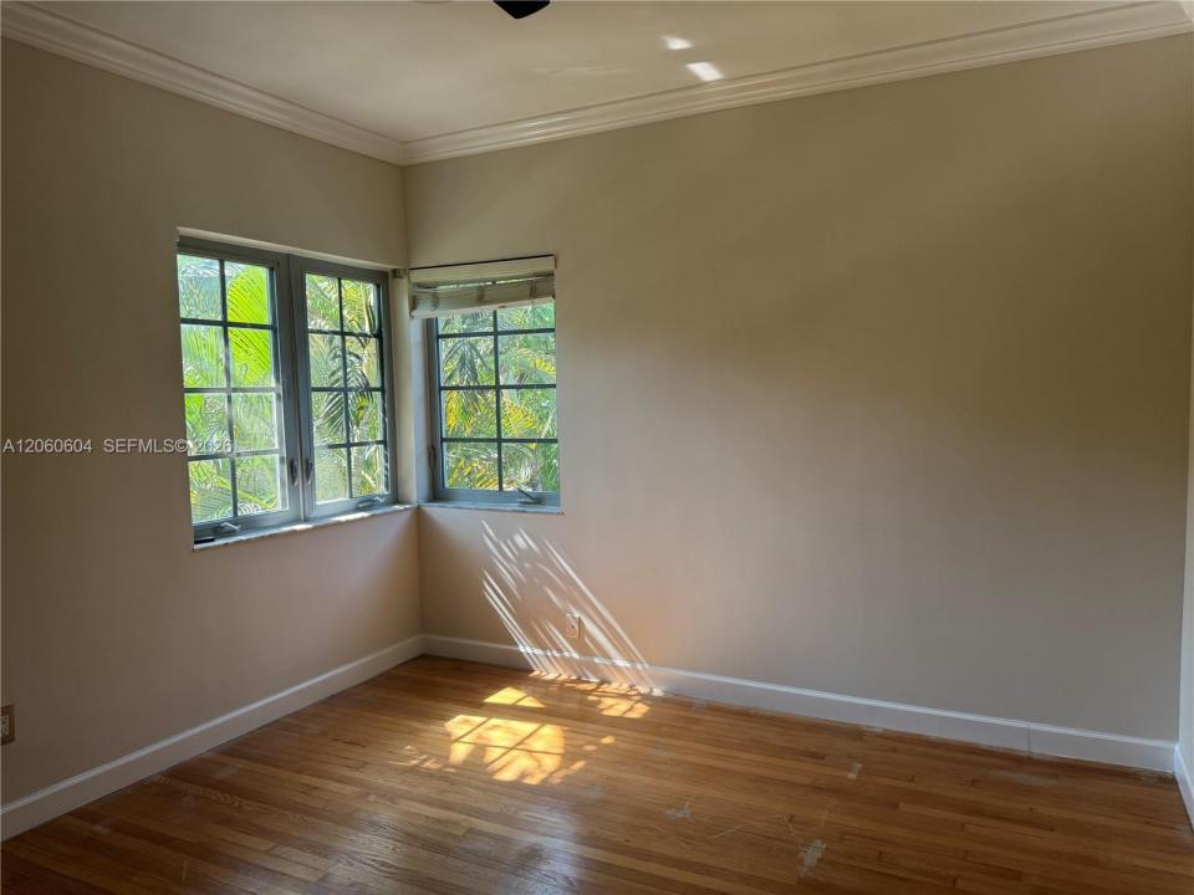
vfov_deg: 56.8
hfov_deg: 71.6
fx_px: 828
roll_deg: +0.9
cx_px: 597
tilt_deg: -4.2
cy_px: 448
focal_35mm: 24
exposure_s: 1/121
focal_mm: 6.76
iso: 100
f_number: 1.78
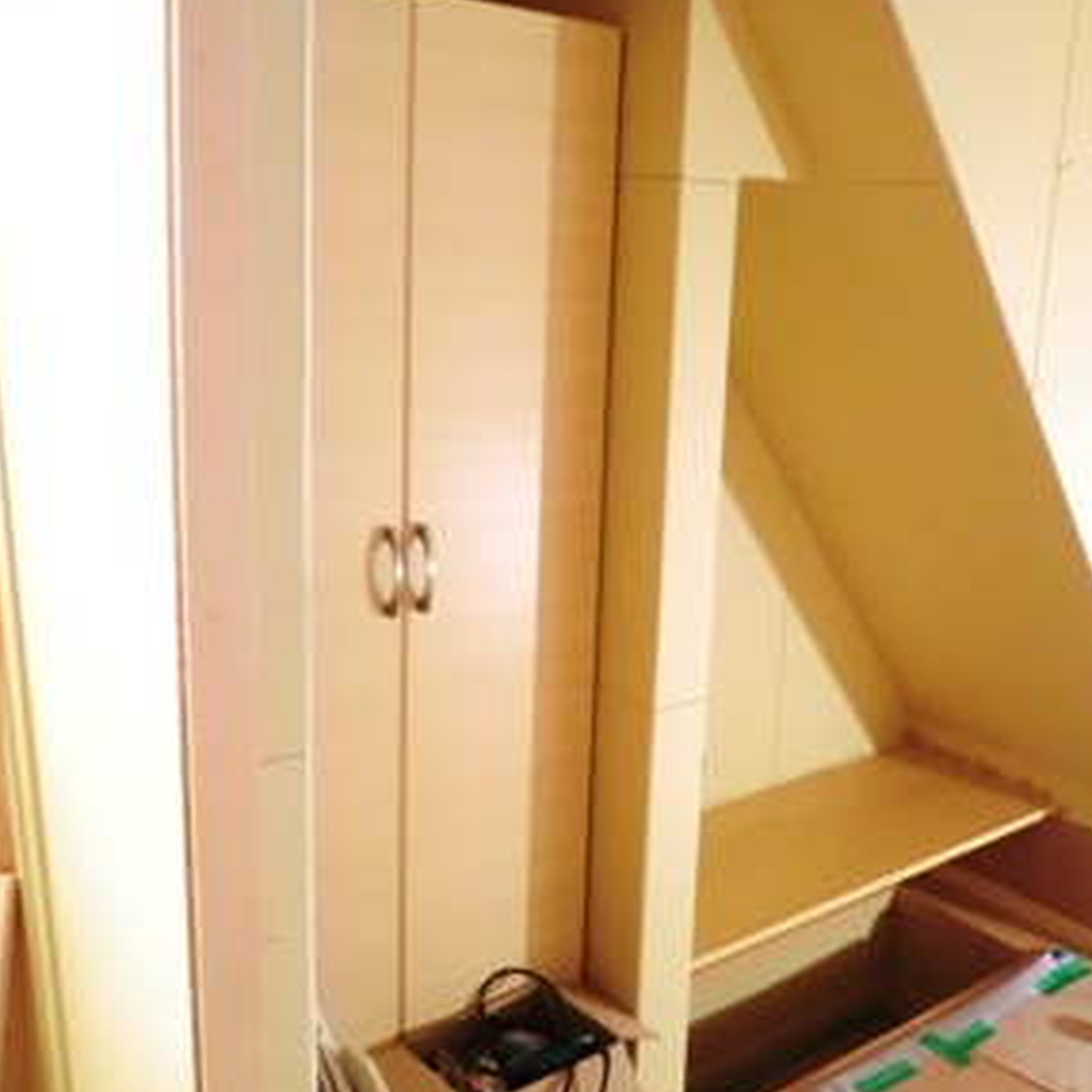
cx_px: 725
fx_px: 1285
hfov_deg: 45.4
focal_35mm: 36
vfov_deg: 46.0
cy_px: 531
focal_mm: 4.7
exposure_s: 1/15
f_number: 2.8
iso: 800
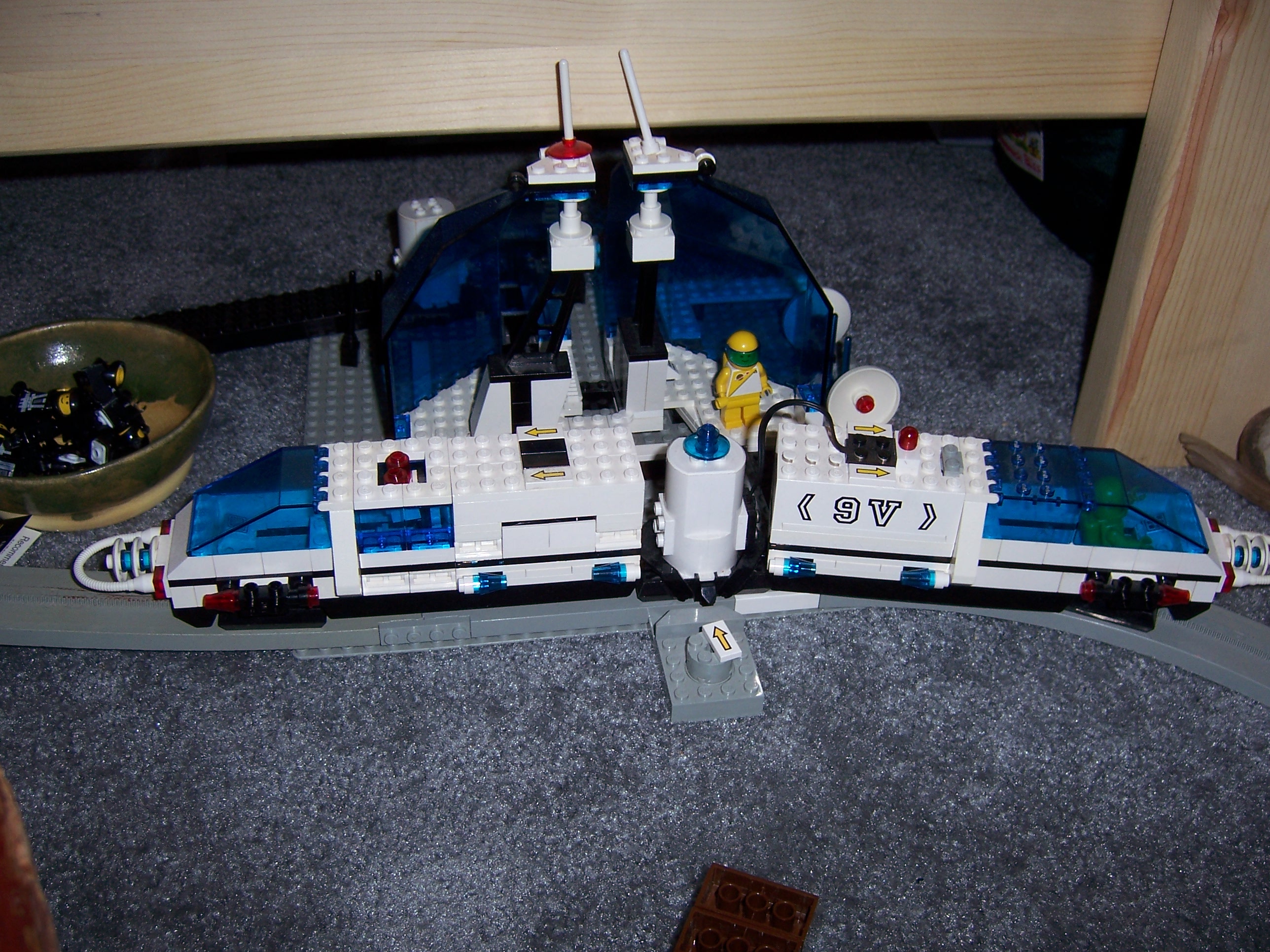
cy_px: 476
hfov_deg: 51.4
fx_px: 1321
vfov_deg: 39.7
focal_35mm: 36
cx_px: 635
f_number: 2.8
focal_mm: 6.2
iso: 80
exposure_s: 1/60
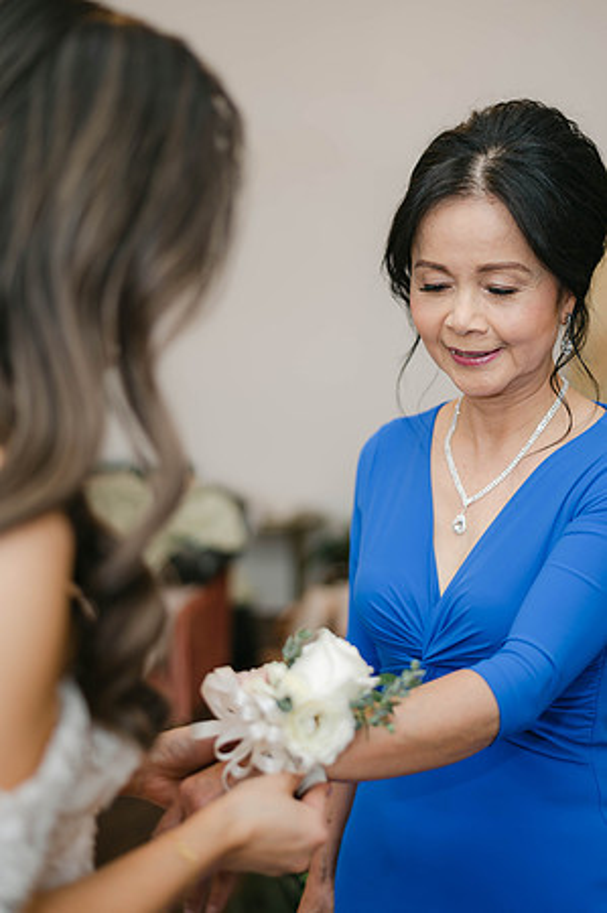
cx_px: 304
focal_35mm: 50
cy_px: 456
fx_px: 1267
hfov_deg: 26.9
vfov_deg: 39.6
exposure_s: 1/60
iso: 100
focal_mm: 50
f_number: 2
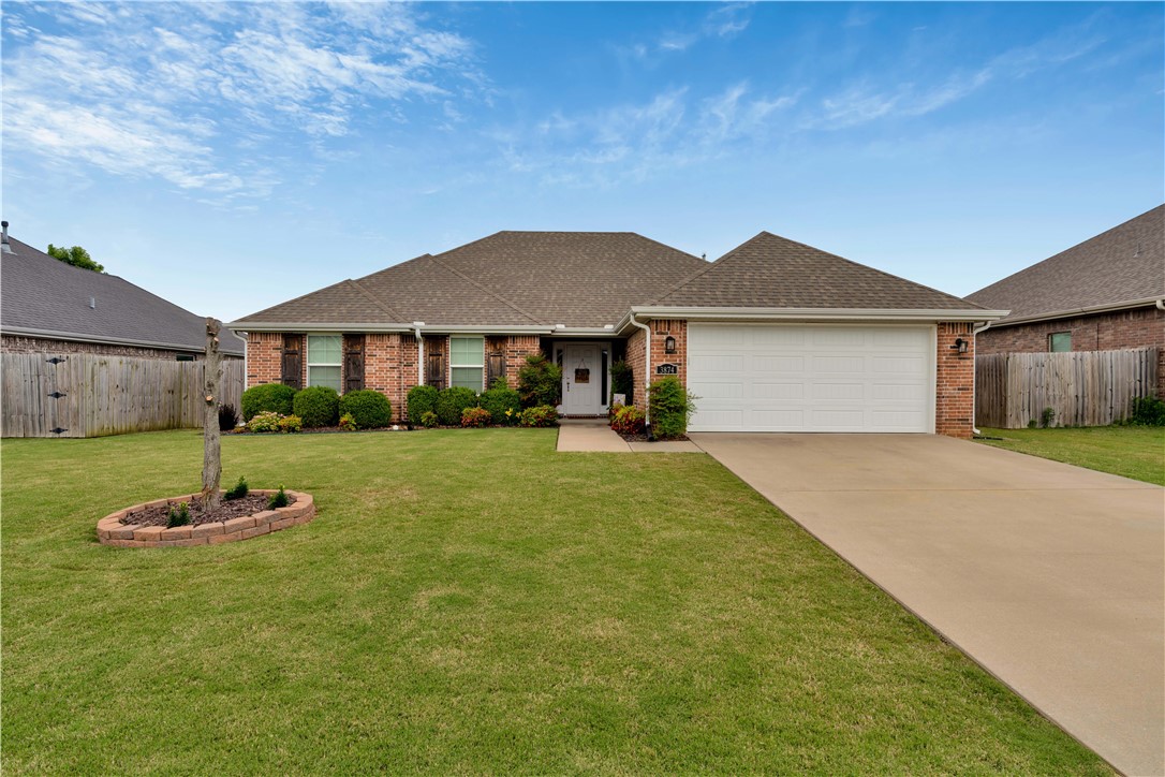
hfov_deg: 86.9
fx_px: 615
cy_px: 388
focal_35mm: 19
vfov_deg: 64.6
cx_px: 582
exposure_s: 1/80
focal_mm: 19
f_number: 7.1
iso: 100
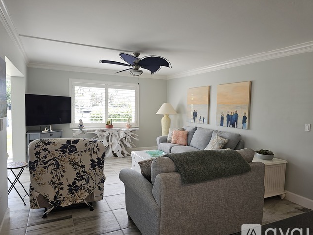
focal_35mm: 24
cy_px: 121
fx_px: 217
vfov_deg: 56.8
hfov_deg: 71.6
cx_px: 157
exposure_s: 1/60
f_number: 1.7
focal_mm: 6.3
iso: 32
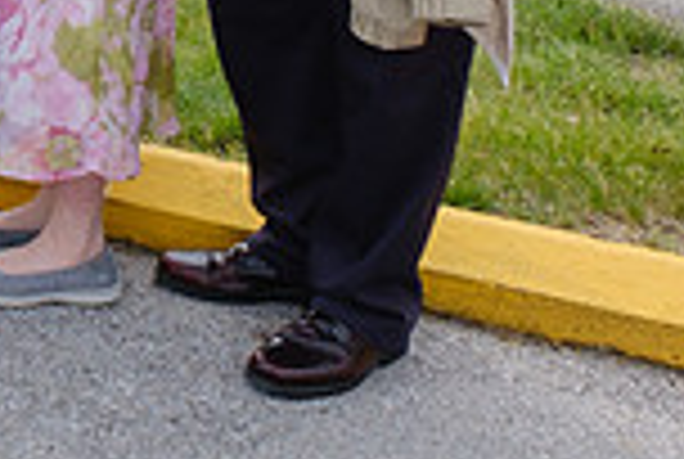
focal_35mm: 118
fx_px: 2246
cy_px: -380
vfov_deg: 10.9
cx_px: -418
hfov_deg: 15.6
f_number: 14
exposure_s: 1/250
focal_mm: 20.6
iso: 400
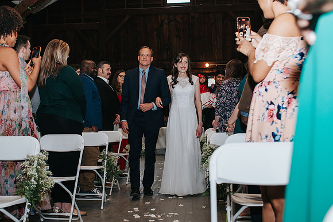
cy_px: 126
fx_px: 409
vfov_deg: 30.3
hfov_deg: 44.1
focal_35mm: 44
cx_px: 140
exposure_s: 1/200
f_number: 3.2
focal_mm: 35
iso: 1000
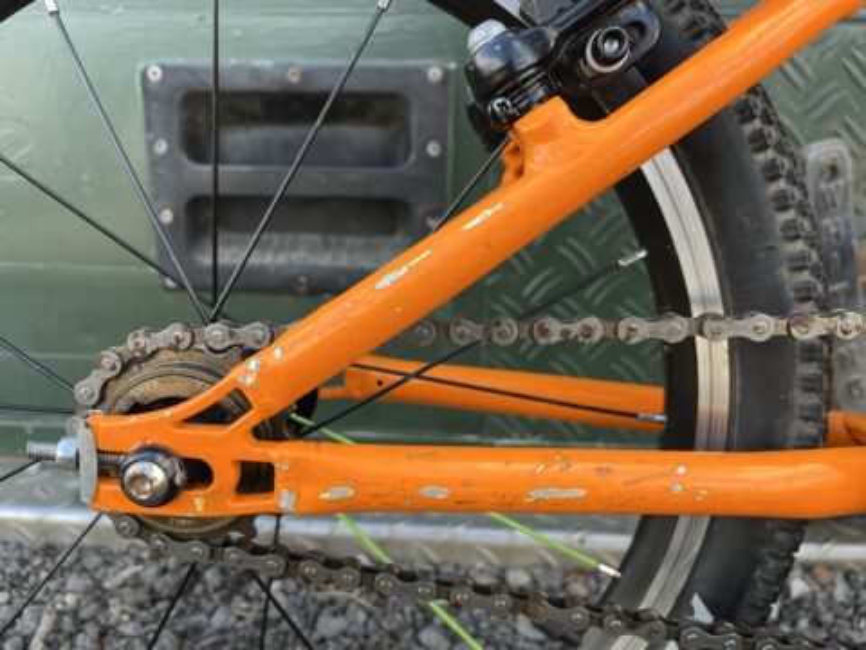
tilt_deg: -14.5
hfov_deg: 67.3
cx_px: 433
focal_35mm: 26
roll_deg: +2.6
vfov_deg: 53.1
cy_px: 325
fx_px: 650
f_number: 1.6
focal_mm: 5.1
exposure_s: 1/260
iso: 40
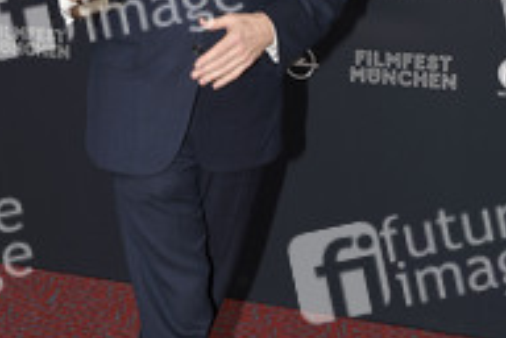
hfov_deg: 19.2
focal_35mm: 106
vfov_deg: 12.9
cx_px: 184
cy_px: 129
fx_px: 1490
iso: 160
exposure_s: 1/160
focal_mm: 34
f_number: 6.3
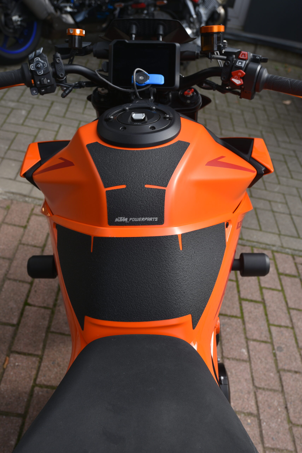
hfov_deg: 33.4
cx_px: 151
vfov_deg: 48.4
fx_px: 503
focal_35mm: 40
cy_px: 226
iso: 200
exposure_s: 1/200
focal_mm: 40
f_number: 7.1
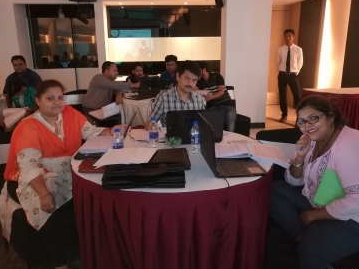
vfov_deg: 48.2
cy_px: 130
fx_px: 301
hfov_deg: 61.7
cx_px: 175
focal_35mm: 29
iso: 500
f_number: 2.2
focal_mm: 3.83
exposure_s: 1/25
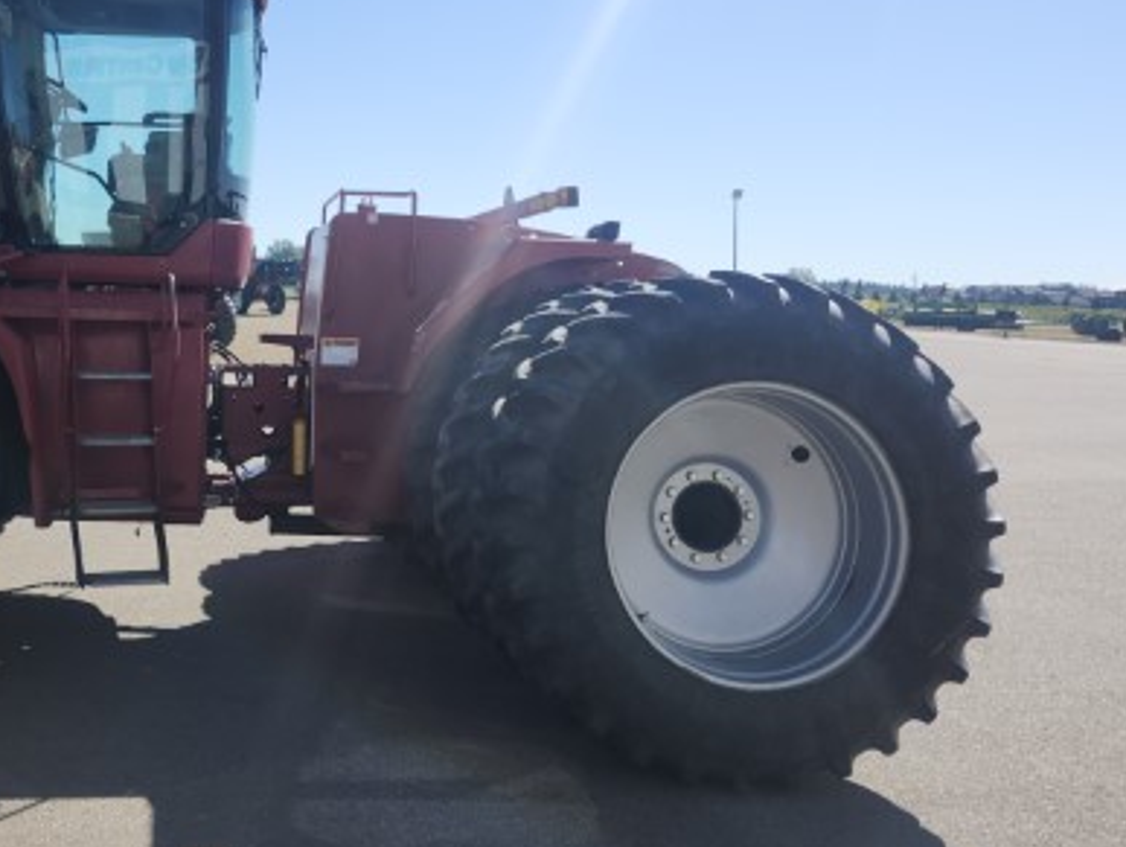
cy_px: 262
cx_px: 198
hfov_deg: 46.0
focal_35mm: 38
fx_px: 1237
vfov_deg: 37.2
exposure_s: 1/1619
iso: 25
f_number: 1.8
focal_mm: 5.54
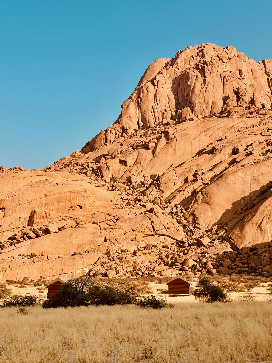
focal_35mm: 48
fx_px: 503
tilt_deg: +10.7
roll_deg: +0.2
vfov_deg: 39.7
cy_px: 182
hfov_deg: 30.3
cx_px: 136
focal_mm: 6.76
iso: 64
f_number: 1.78
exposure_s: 1/3425
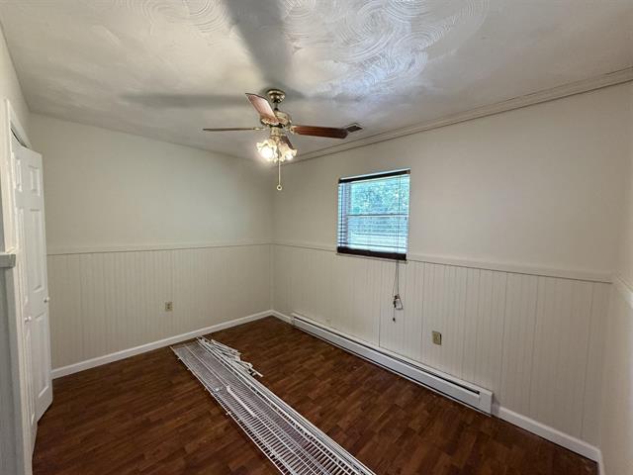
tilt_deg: -2.7
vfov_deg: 85.7
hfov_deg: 102.1
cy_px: 238
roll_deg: -0.2
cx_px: 316
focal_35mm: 14
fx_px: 256
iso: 500
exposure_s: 1/60
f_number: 2.2
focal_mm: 2.22
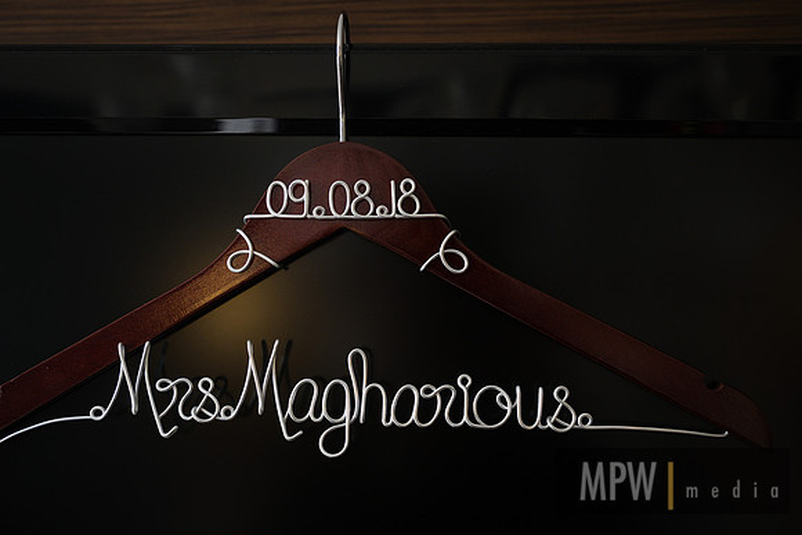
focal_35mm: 44
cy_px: 268
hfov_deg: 44.5
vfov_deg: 30.5
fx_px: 980
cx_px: 401
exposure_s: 1/125
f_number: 2.8
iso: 400
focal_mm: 29.2
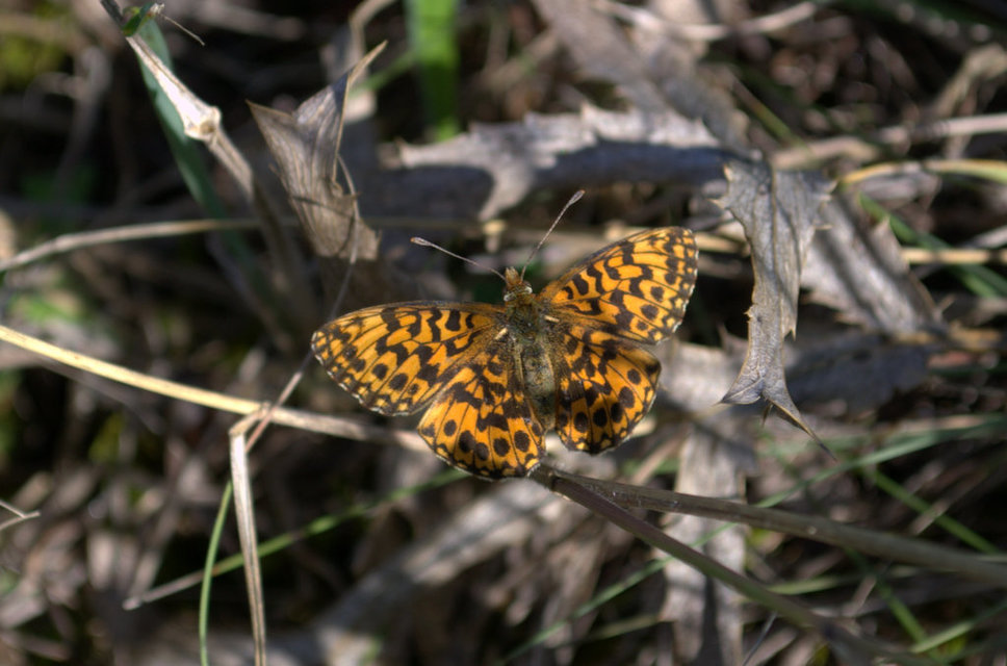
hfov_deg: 24.7
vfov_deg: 16.5
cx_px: 504
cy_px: 333
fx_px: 2302
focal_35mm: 82
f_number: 6.3
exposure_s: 1/160
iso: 100
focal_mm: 55
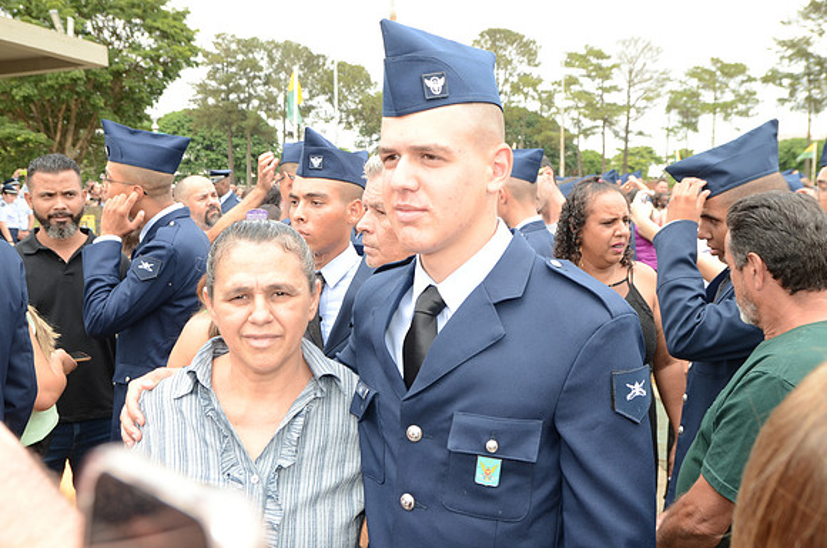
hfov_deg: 51.4
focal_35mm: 38
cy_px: 274
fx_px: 860
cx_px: 414
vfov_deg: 35.3
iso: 320
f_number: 6.3
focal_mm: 25
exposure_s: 1/250
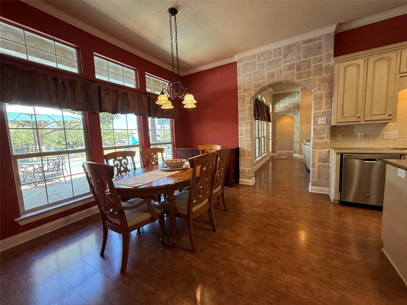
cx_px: 204
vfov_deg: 85.7
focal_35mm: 14
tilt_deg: -4.7
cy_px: 152
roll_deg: +2.5
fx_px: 165
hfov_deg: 102.1
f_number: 2.2
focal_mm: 2.22
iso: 125
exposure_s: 1/99
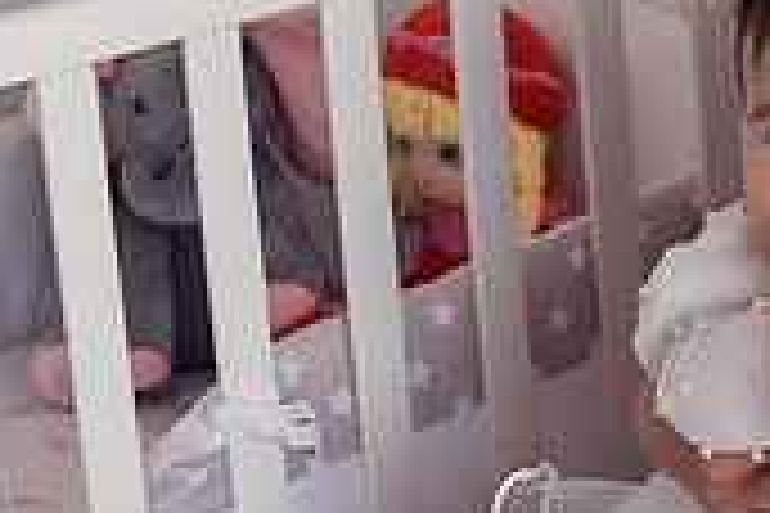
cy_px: 261
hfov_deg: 11.6
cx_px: 835
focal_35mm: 174
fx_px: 3721
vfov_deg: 7.9
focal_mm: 38
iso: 800
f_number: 3.2
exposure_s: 1/250
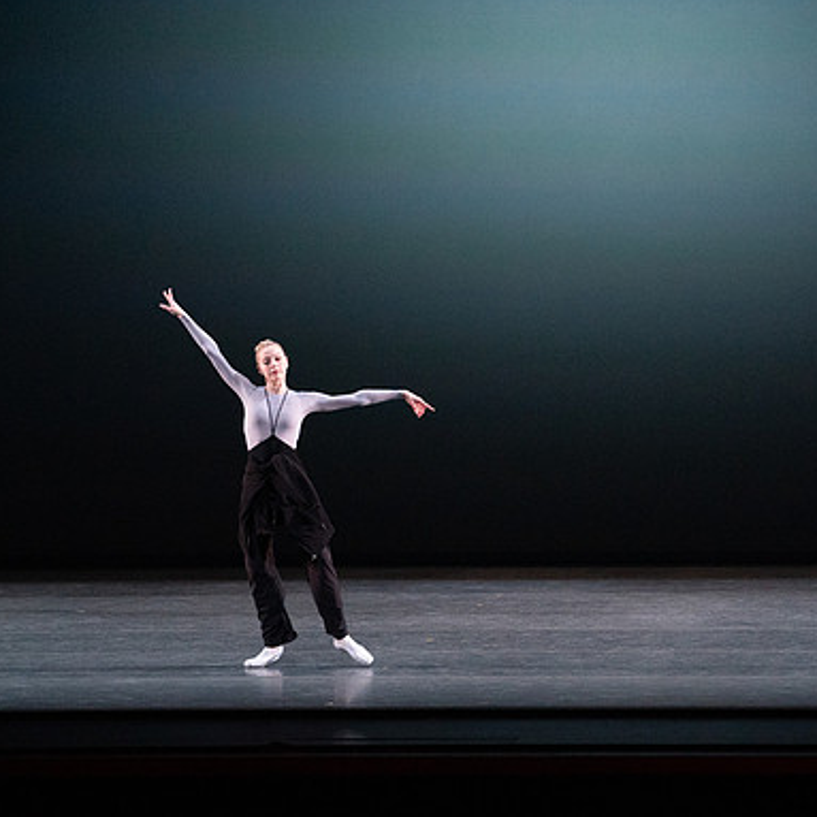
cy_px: 406
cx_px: 559
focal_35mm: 170
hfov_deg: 10.3
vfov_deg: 10.3
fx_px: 4539
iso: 12800
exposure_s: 1/500
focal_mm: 132
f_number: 6.3
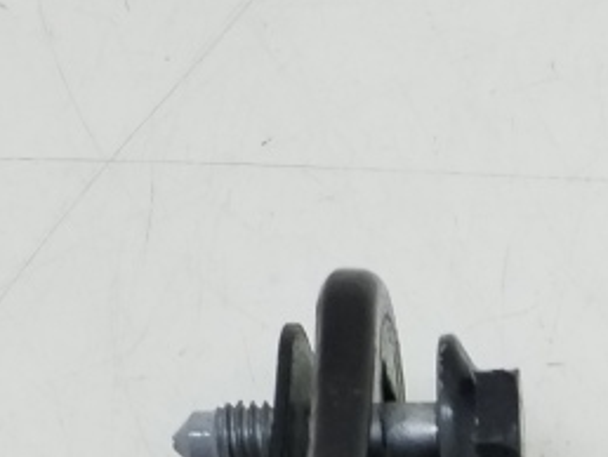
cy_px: 759
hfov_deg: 17.6
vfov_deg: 12.9
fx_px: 1881
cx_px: 695
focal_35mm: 107
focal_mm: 3.6
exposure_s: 1/50
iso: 100
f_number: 1.9
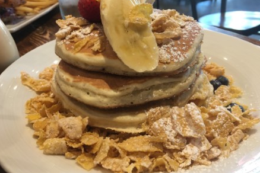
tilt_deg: -32.1
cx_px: 128
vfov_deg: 42.3
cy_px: 79
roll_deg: +0.7
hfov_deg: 60.3
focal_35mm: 31
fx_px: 224
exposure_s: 1/30
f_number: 2.2
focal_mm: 4.15
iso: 100
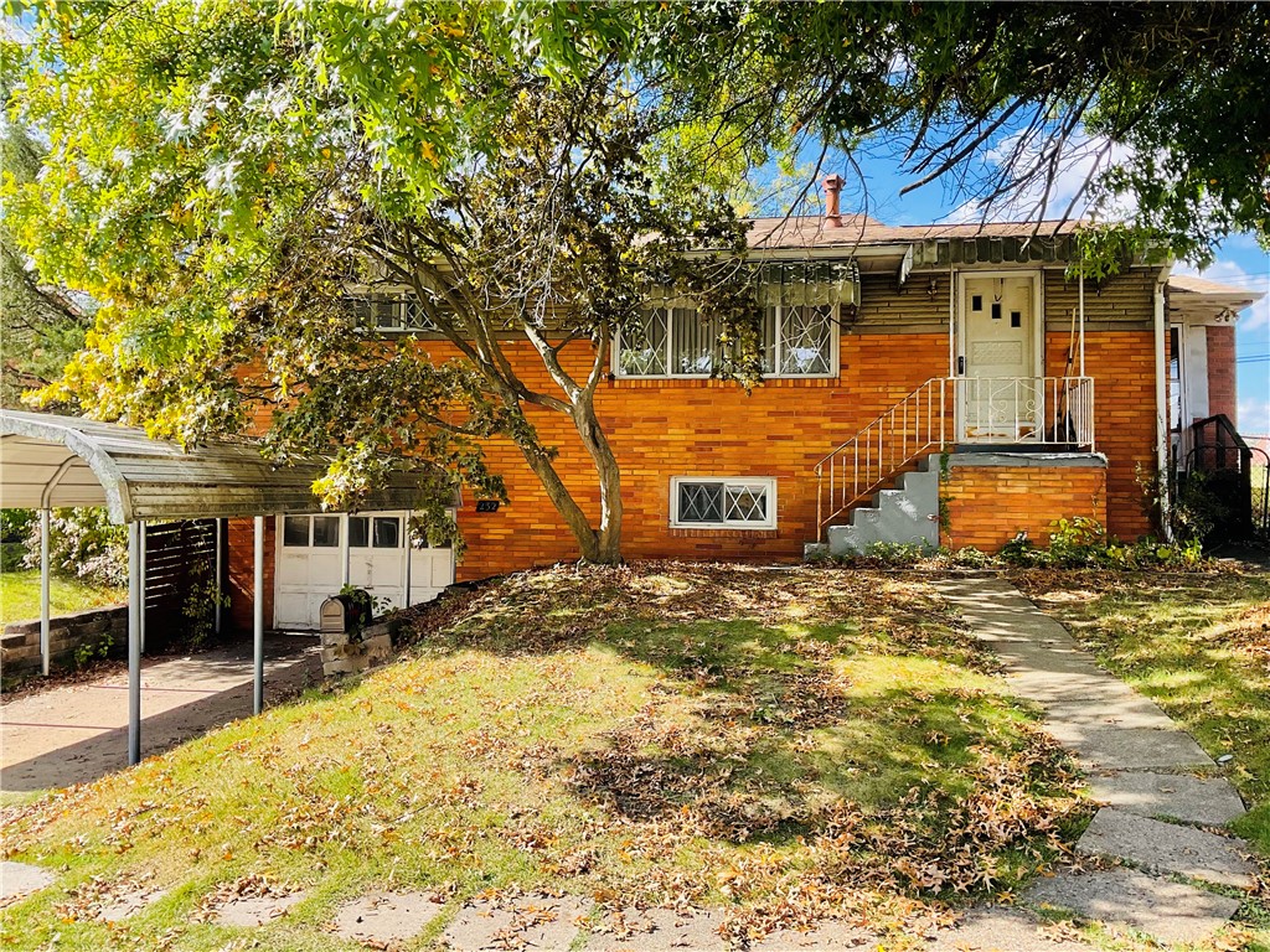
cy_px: 476
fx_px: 1064
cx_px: 635
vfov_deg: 48.2
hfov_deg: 61.7
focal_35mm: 29
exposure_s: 1/400
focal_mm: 3
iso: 16
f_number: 1.8
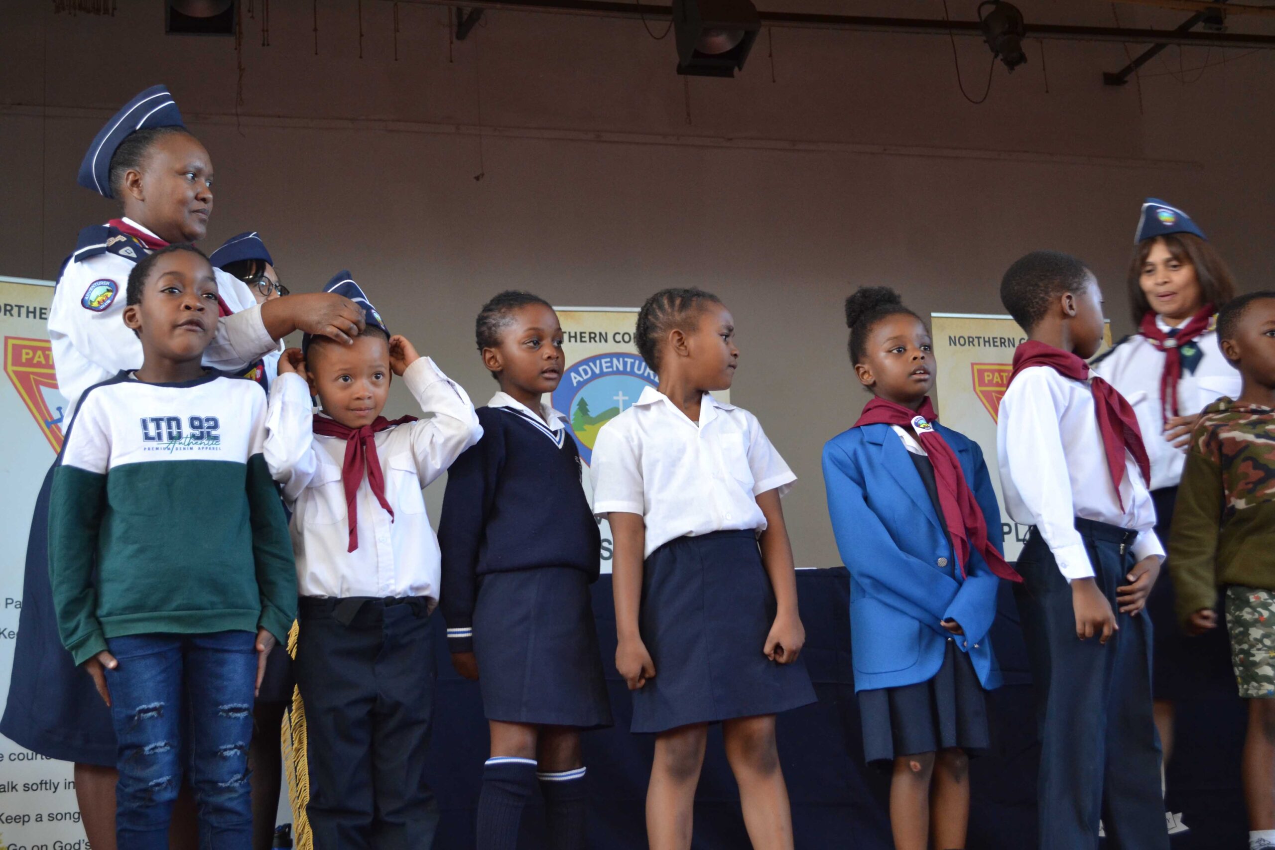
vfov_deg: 28.1
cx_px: 638
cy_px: 425
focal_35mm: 48
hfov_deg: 41.1
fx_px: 1700
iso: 1000
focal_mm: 32
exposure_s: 1/60
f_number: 4.8
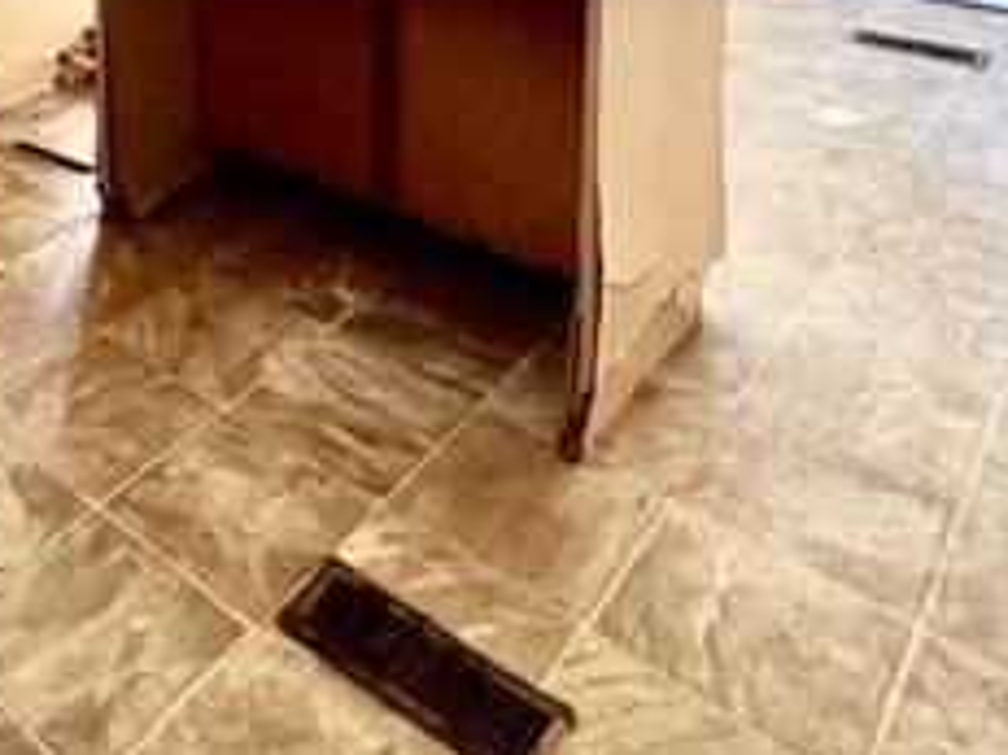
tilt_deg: -10.0
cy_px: -201
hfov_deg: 45.8
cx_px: 74
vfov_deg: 31.5
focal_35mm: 36
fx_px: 1048
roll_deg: +1.7
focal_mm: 1.57
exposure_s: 1/130
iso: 32
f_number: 1.8
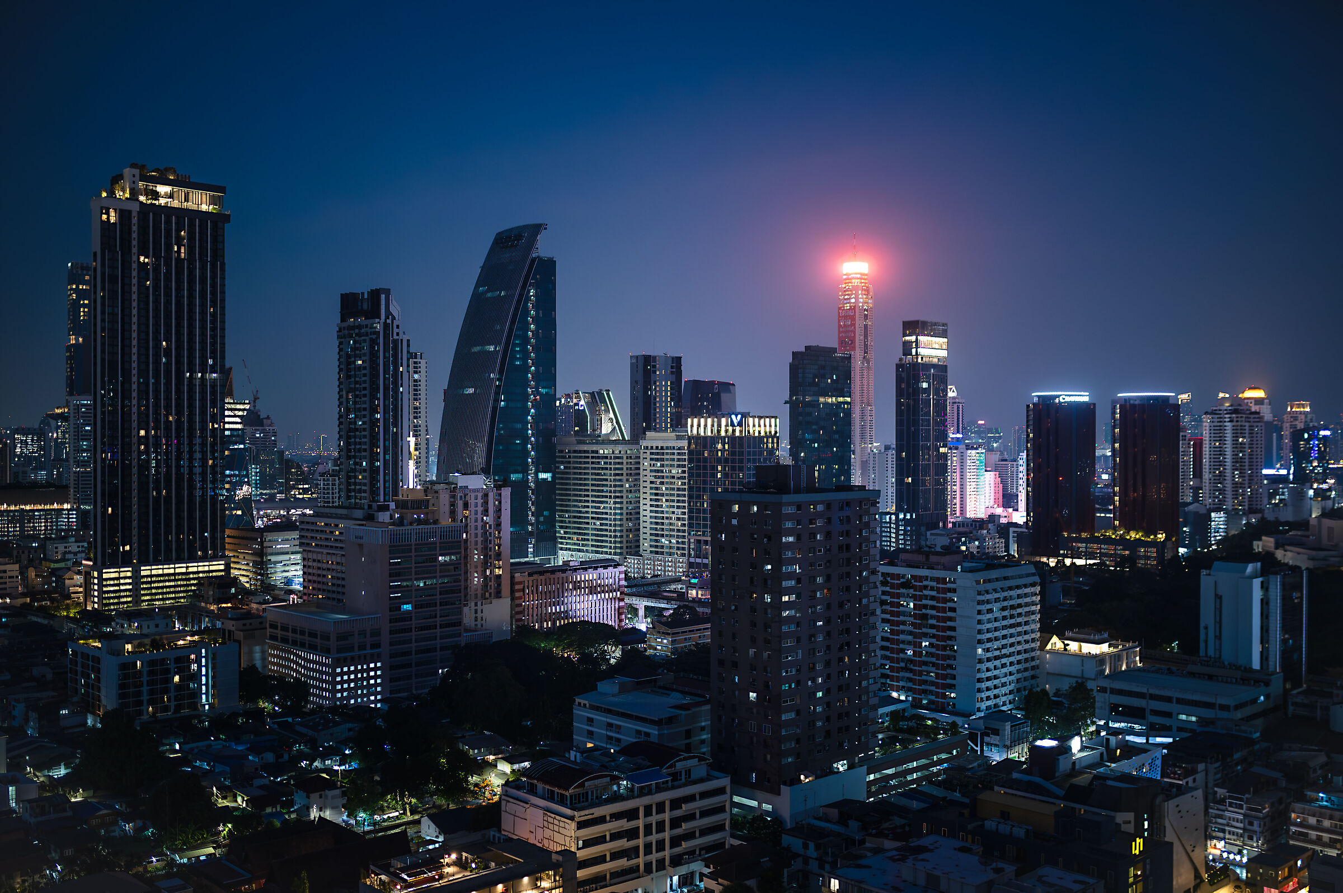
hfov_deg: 54.5
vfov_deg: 37.8
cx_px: 672
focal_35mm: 35
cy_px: 446
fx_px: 1305
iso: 2500
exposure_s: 1/40
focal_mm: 35
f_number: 1.4
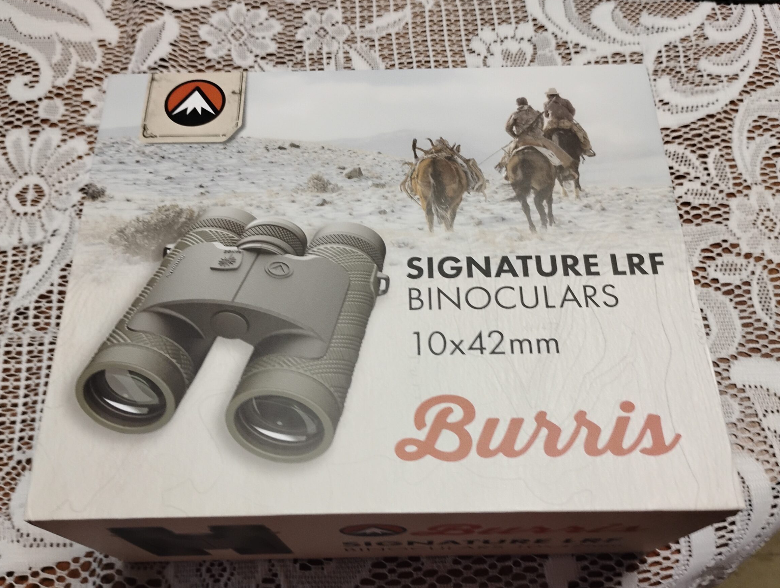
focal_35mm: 31
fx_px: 700
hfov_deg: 58.3
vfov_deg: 45.5
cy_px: 310
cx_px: 396
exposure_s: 1/60
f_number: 1.8
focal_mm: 4.26
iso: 691
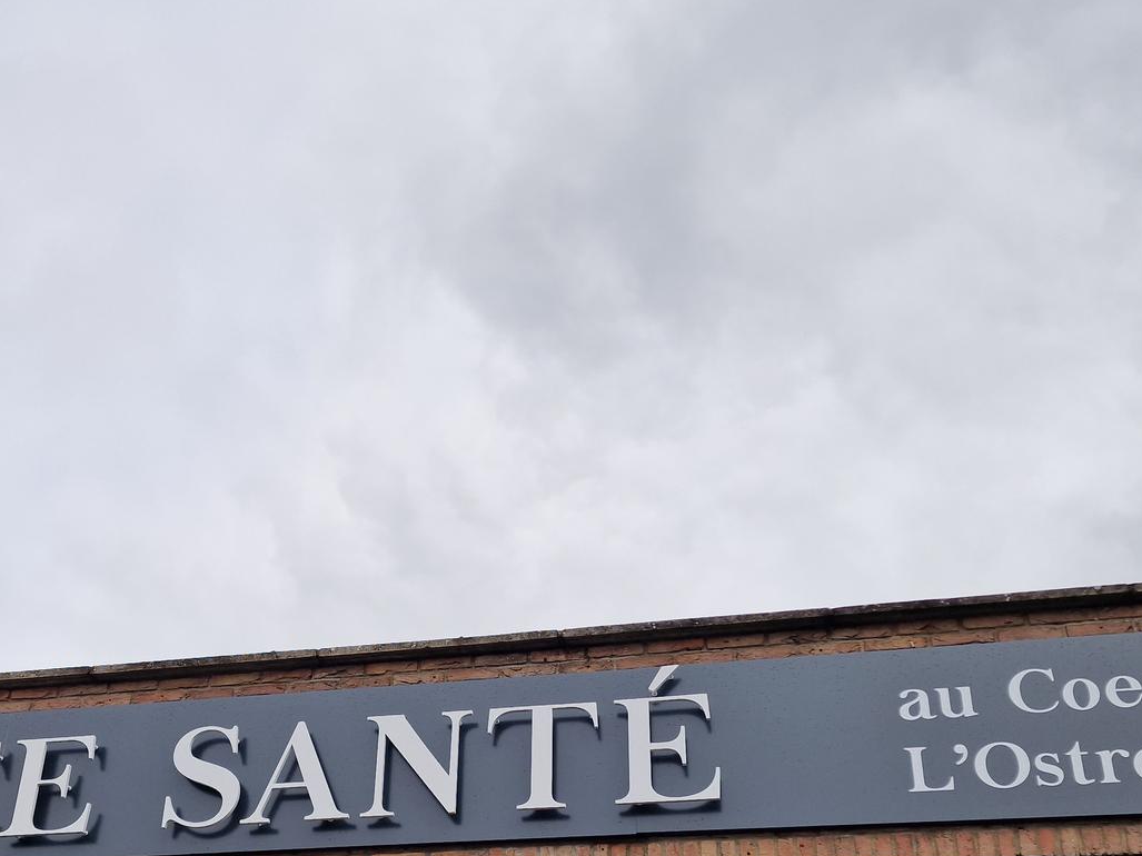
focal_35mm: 43
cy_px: 705
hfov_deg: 43.5
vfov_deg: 32.5
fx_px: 1418
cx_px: 426
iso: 50
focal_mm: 6.4
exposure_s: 1/1596
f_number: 1.8
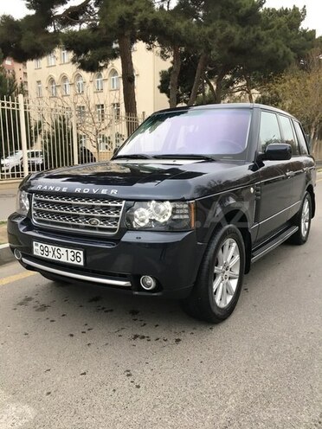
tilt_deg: -10.2
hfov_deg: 48.2
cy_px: 214
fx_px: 360
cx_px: 161
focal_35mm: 29
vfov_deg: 61.7
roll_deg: +0.6
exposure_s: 1/33
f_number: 2.2
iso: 25
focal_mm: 4.15
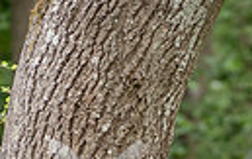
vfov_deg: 3.2
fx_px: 2819
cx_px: 49
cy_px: 368
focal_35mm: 410
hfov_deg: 5.1
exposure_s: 1/60
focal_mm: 43
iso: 100
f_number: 2
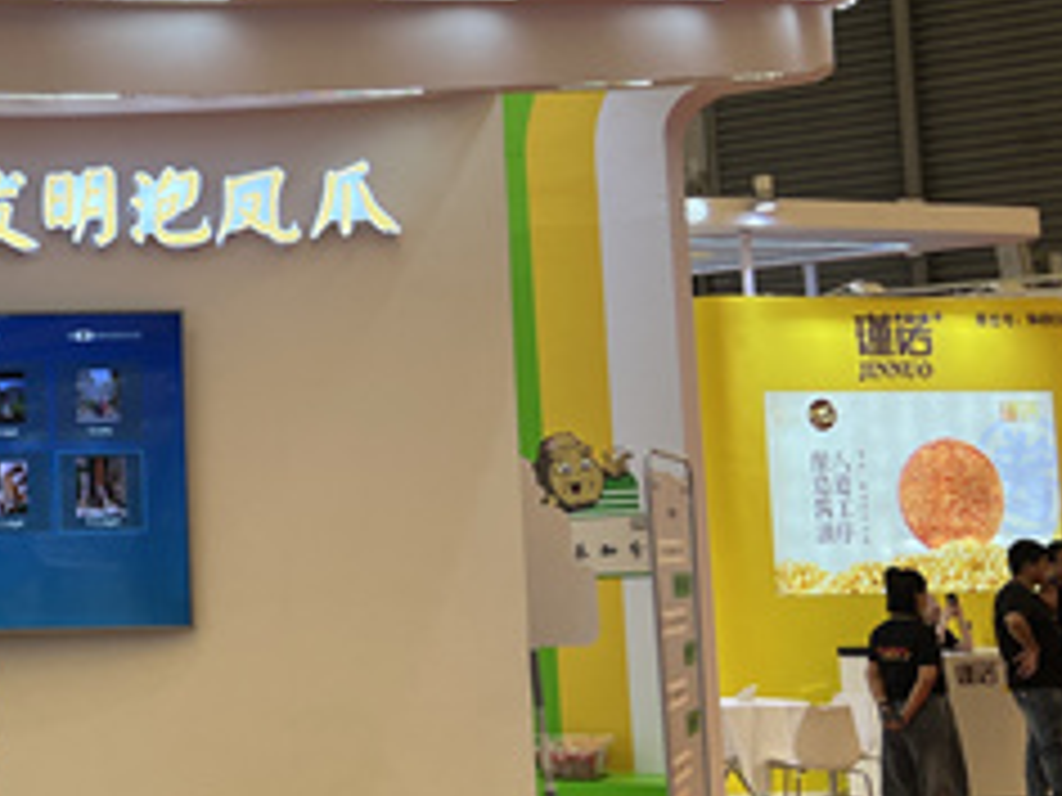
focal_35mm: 66
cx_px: -117
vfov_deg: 22.3
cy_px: 378
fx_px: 2025
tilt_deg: +5.0
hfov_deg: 26.9
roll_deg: +1.1
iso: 40
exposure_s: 1/250
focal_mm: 5.7
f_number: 1.5
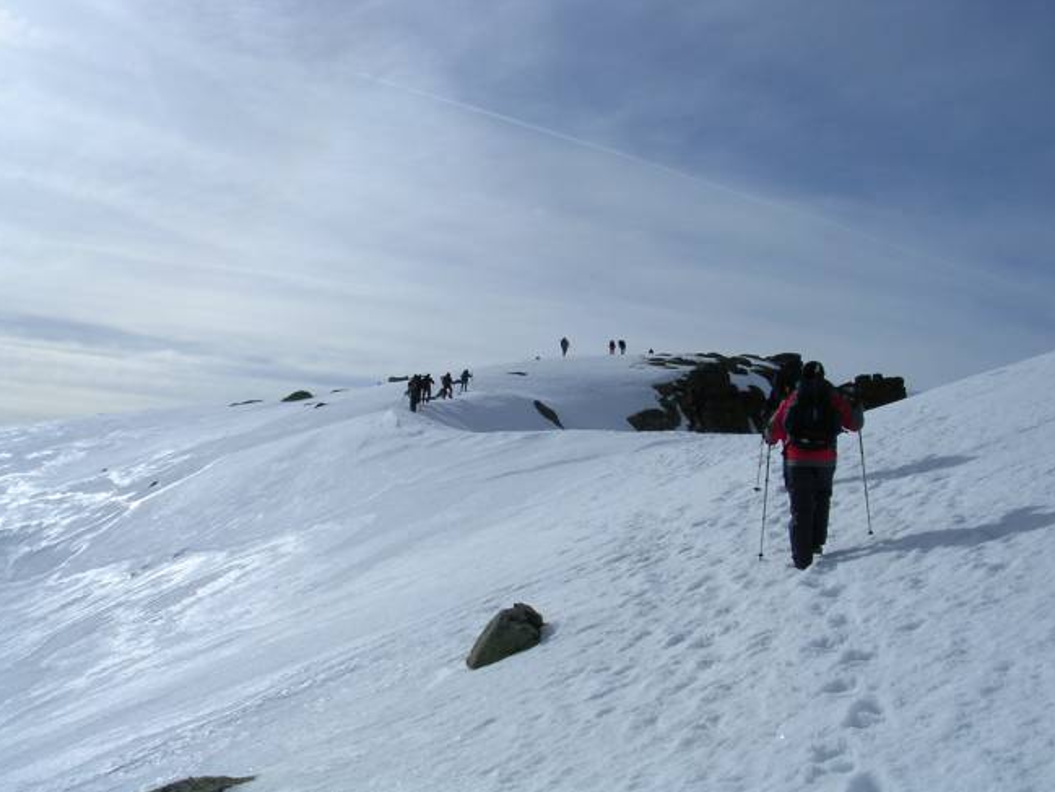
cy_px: 403
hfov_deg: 47.9
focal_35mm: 39
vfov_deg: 36.8
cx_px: 533
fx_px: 1189
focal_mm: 5.8
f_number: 5.6
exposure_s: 1/1292
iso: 100
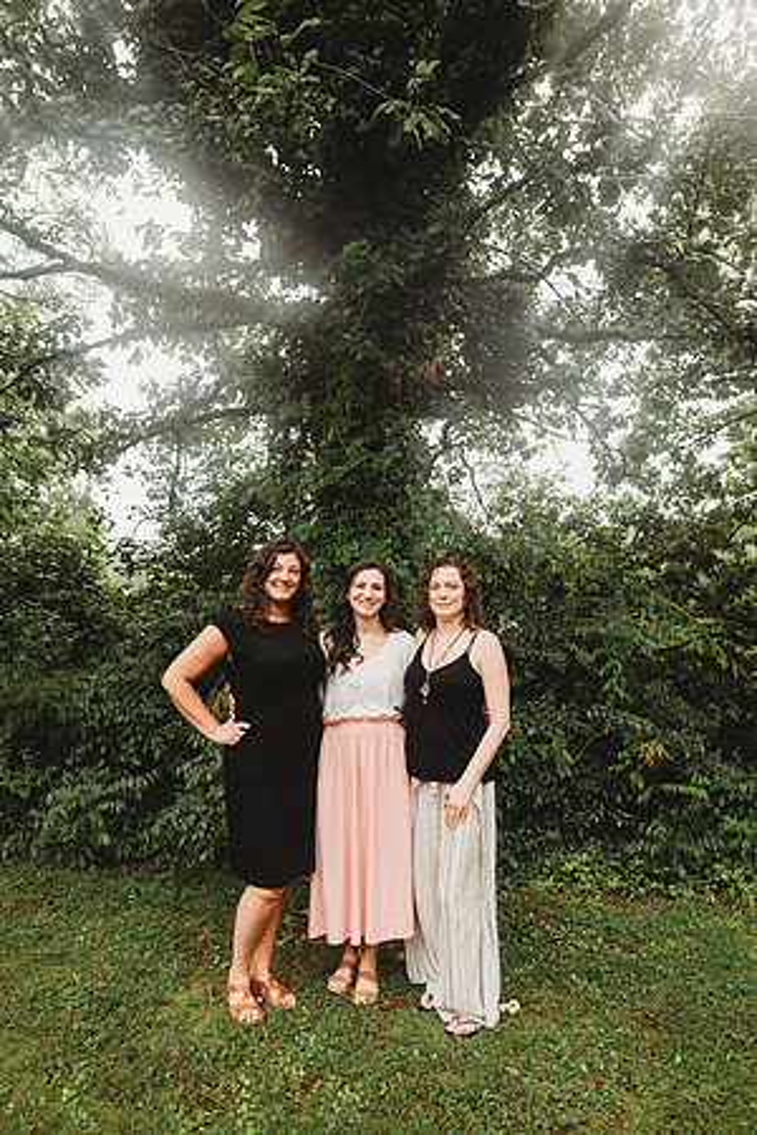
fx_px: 757
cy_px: 568
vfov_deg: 73.7
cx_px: 378
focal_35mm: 24
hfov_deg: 53.1
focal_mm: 24
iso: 400
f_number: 3.5
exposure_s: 1/160
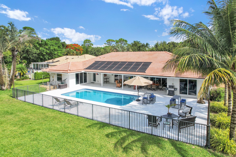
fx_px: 144
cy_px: 78
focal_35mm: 22
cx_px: 118
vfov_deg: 57.2
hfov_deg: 78.6
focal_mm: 8.38
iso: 100
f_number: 2.8
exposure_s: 1/2000
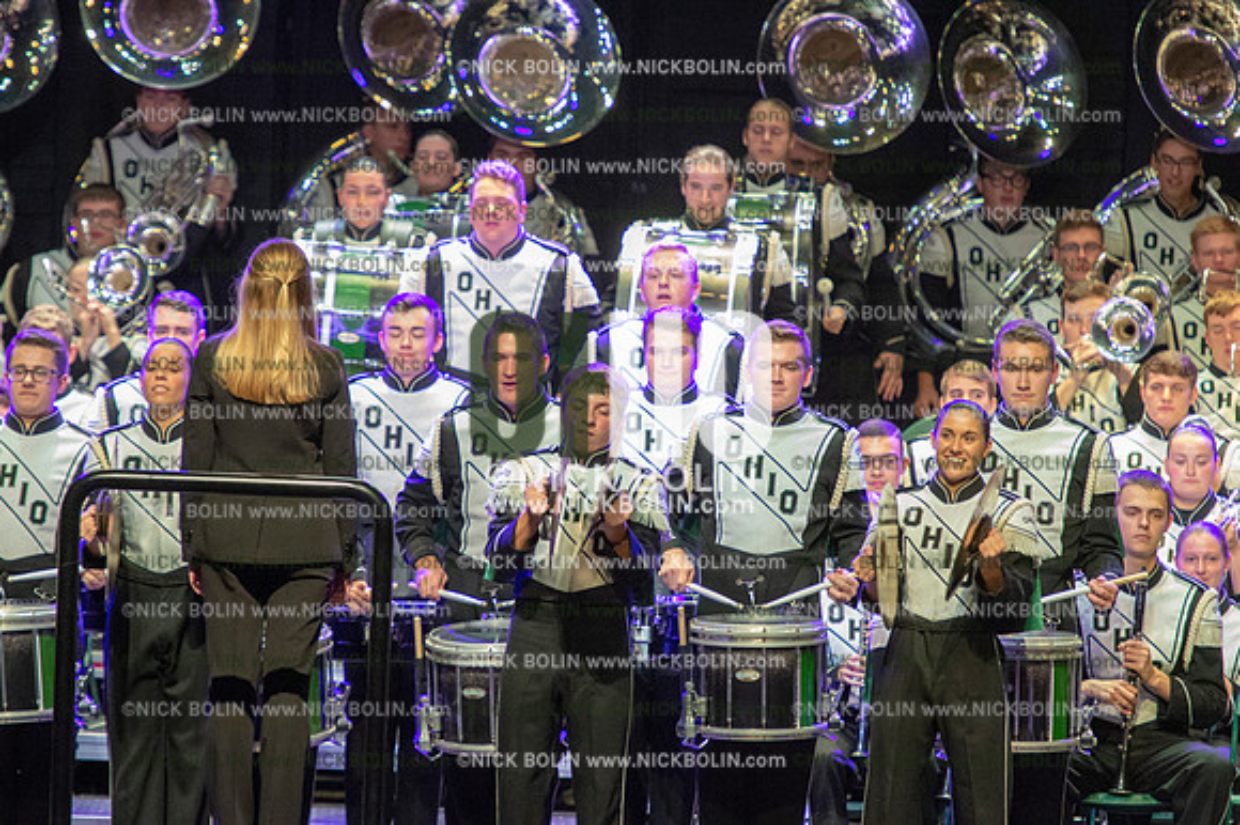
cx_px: 620
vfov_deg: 4.7
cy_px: 412
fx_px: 9983
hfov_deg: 7.1
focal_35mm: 290
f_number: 5.6
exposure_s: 1/200
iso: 8000
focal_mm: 290
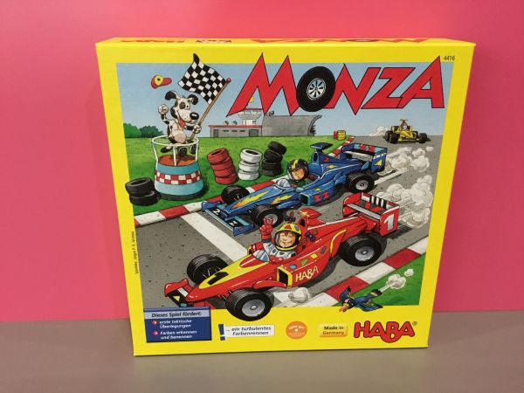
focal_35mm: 31
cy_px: 196
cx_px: 262
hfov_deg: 58.4
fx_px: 469
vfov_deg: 45.4
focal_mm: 3.3
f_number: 2.4
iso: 200
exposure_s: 1/25
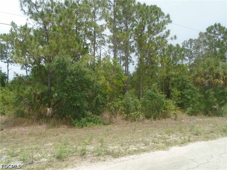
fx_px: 170
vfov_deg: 53.1
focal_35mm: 26
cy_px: 85
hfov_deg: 67.3
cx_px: 114
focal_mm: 4.6
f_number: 3.2
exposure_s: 1/800
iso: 100
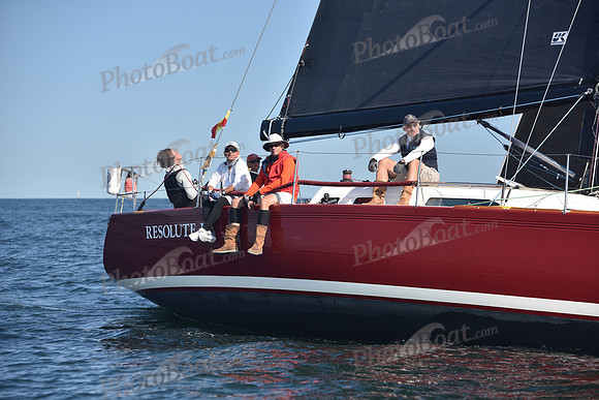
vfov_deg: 11.0
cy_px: 200
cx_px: 300
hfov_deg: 16.4
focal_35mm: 125
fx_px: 2080
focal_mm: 125
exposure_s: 1/800
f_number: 5
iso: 250
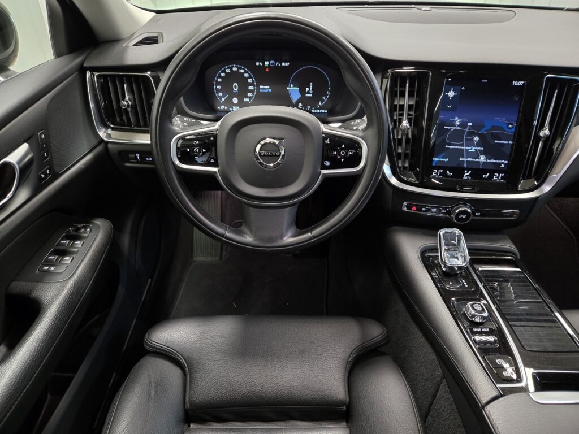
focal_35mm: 23
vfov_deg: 58.9
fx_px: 385
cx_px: 290
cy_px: 217
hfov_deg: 73.9
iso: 500
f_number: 1.8
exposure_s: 1/31
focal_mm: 5.4
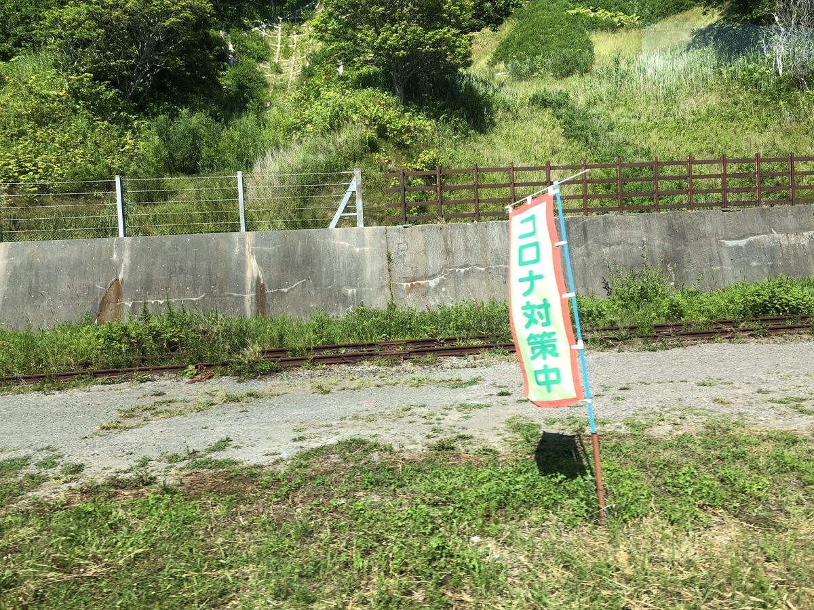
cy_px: 305
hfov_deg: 63.4
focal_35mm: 28
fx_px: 658
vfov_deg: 49.7
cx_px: 407
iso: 20
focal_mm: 3.99
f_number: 1.8
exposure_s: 1/1200
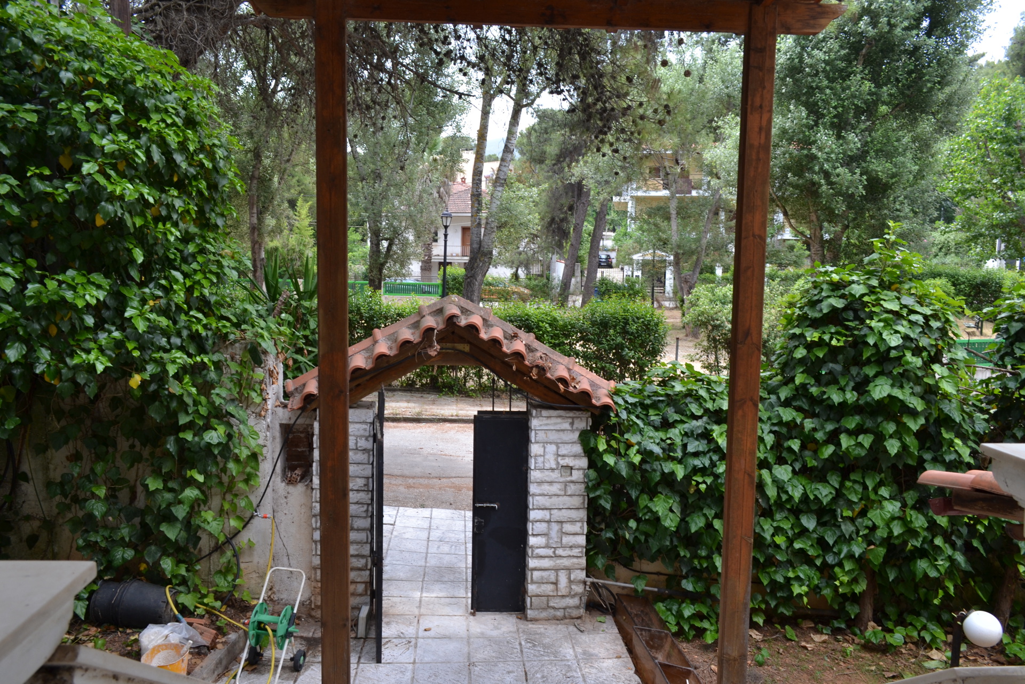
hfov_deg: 67.4
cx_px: 512
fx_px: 769
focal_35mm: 27
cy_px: 342
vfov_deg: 47.9
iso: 200
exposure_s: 1/125
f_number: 5.6
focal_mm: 18
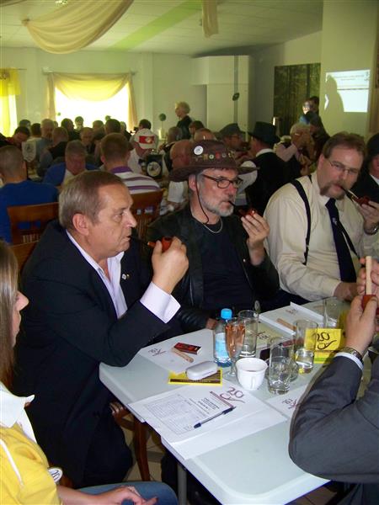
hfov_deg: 39.7
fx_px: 526
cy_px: 252
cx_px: 190
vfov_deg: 51.4
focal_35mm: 36
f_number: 2.8
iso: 200
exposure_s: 1/30
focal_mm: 5.85
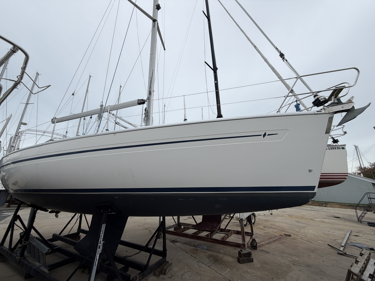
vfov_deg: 85.7
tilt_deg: +17.2
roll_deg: -0.7
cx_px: 188
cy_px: 140
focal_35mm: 14
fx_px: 152
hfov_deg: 102.1
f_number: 2.2
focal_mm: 2.22
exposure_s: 1/502
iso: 40
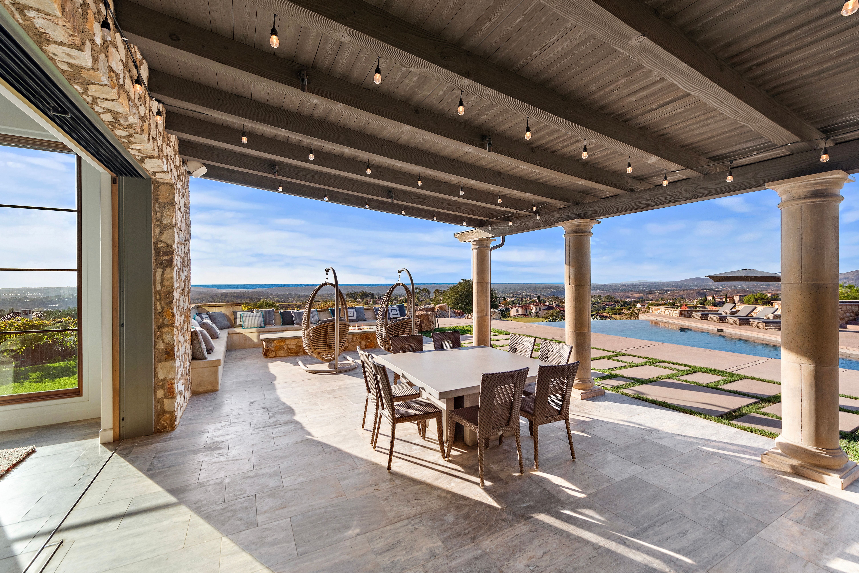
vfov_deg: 77.4
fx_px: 358
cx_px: 430
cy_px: 286
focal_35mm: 15
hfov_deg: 100.4
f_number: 7.1
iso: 160
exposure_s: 1/80
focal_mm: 15
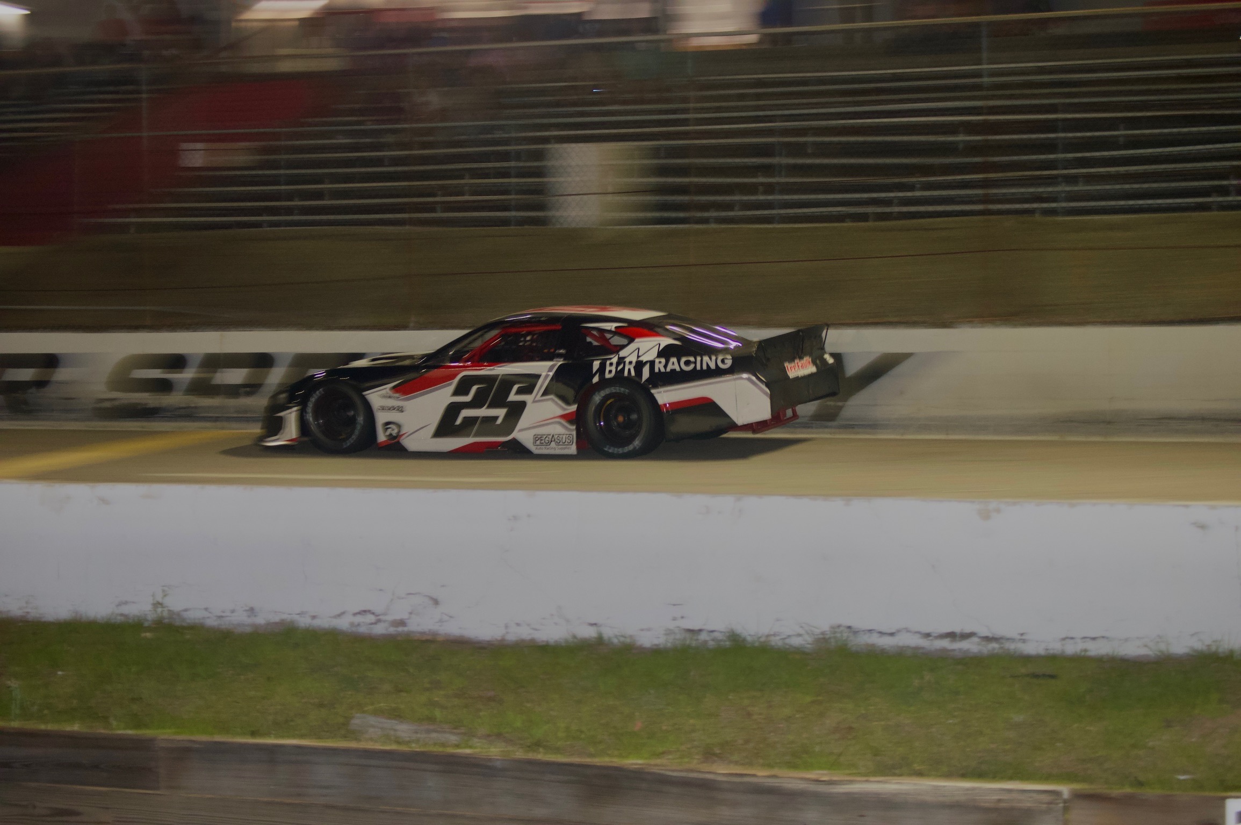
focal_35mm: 82
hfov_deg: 24.6
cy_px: 412
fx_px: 2841
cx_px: 620
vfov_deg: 16.5
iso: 800
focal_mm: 55
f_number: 4
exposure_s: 1/60
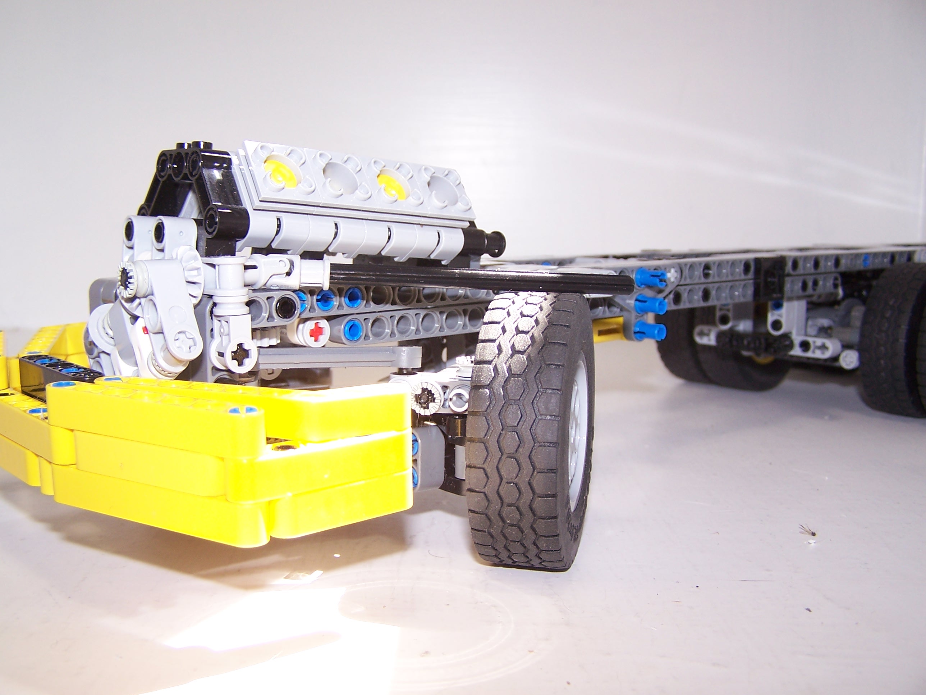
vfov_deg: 37.7
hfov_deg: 49.0
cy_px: 348
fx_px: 1017
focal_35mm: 38
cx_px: 463
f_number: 2.8
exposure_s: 1/90
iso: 80
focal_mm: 6.3
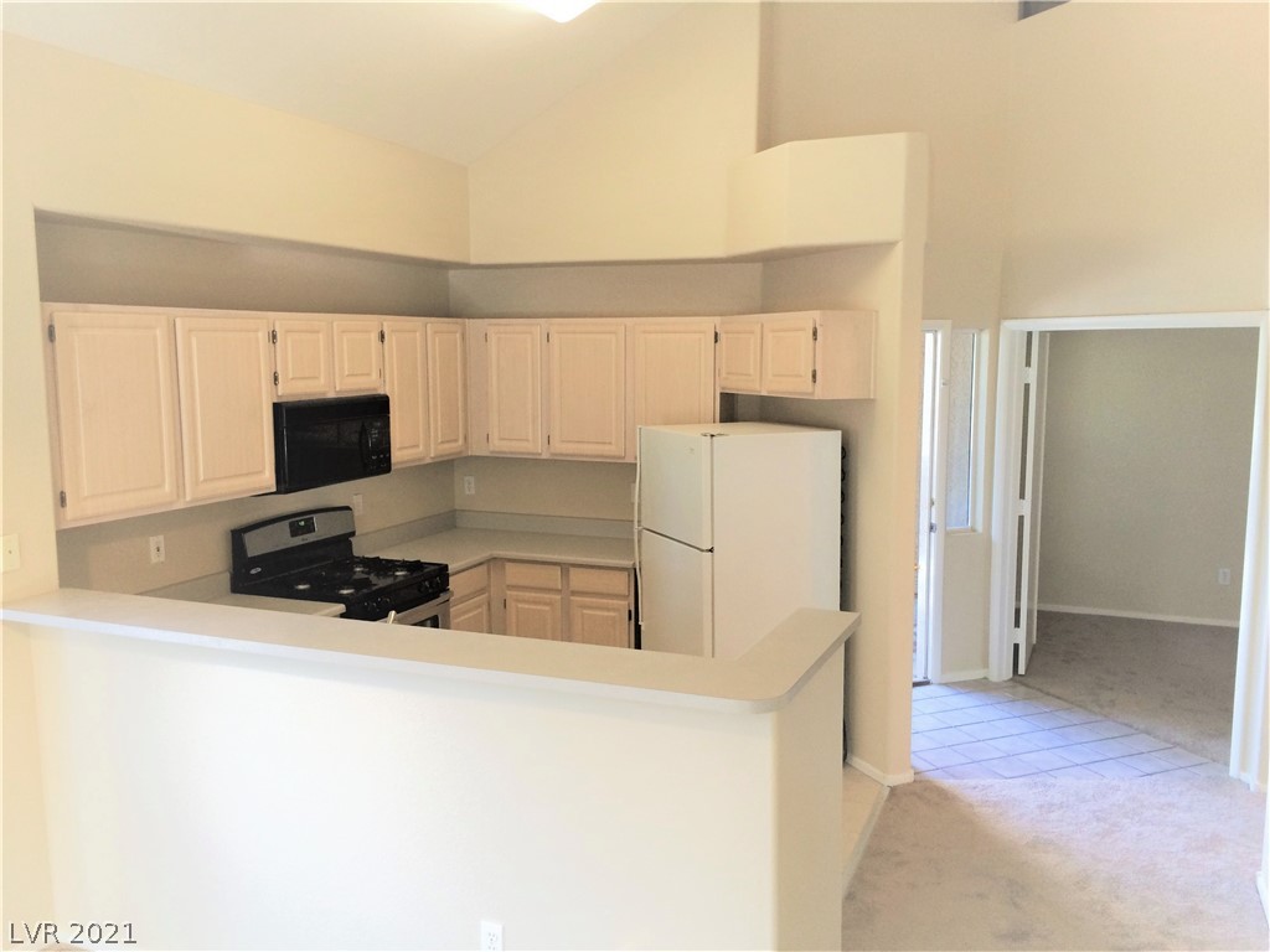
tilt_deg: -7.9
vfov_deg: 48.2
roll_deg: +0.1
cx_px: 635
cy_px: 476
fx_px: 1064
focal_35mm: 29
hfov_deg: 61.7
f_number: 2.2
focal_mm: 4.15
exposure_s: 1/30
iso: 125
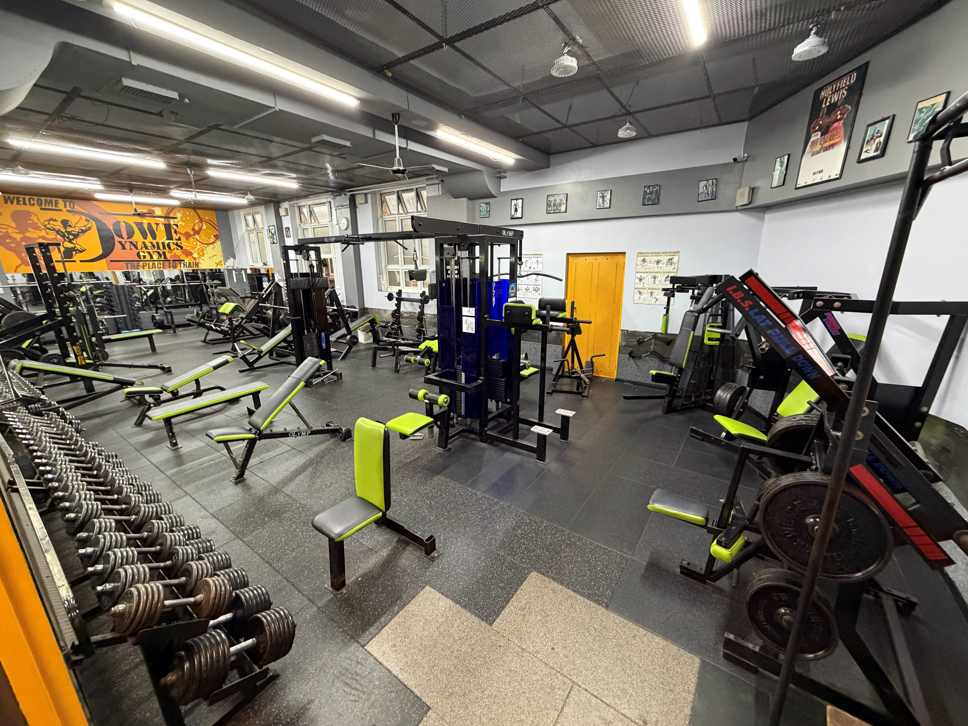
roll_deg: +1.0
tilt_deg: -15.3
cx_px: 484
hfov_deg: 102.1
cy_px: 363
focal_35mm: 14
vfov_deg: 85.7
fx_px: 391
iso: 500
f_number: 2.2
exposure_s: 1/50
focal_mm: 2.22
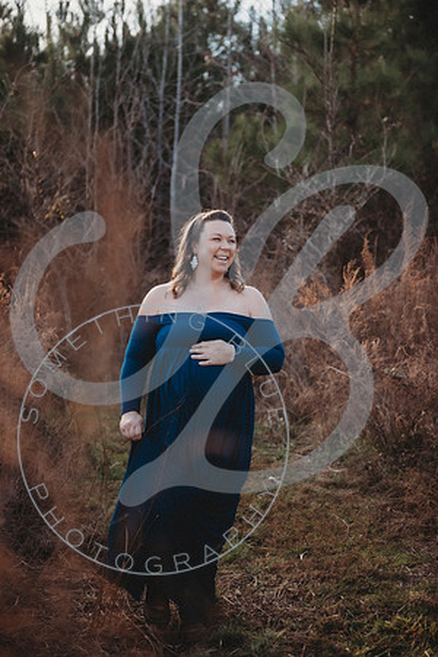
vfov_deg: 28.8
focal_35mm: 70
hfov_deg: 19.5
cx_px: 219
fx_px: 1277
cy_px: 328
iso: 100
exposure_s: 1/640
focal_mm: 70
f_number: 2.8
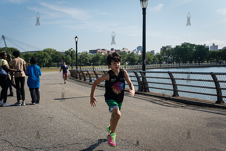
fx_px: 251
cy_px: 75
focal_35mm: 40
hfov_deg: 48.4
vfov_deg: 33.4
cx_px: 113
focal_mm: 40
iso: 400
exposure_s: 1/2500
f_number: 5
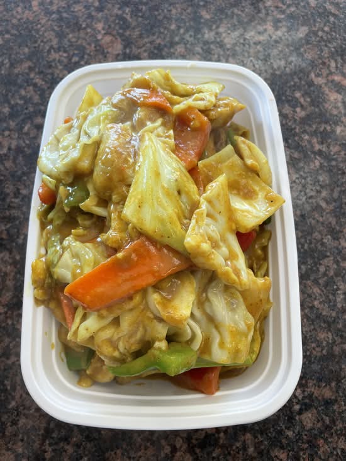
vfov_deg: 67.3
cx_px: 173
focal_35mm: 26
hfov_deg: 53.1
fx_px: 346
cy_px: 230
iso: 40
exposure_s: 1/120
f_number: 1.6
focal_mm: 4.2
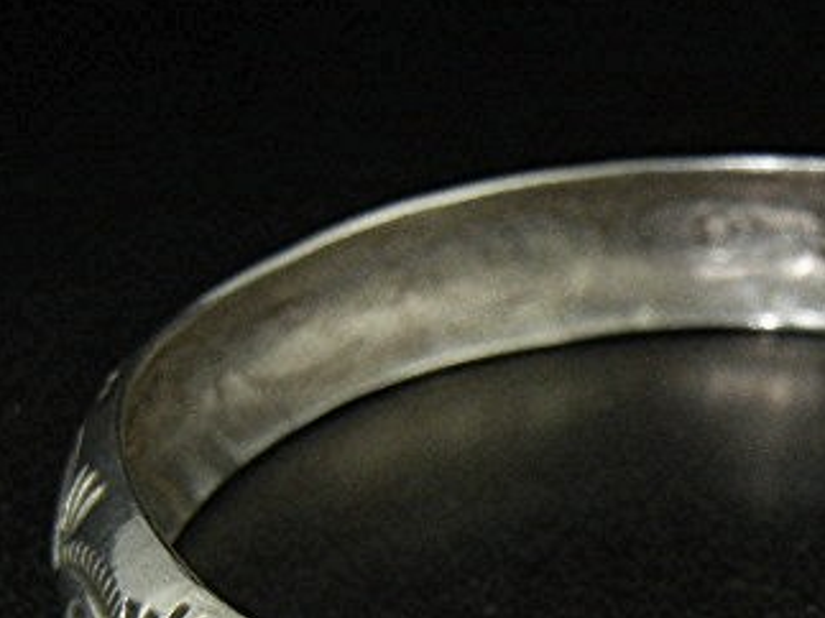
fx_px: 2787
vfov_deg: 12.5
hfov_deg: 16.6
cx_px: 728
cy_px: 603
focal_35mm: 117
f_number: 8
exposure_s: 1/30
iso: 498
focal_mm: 10.6
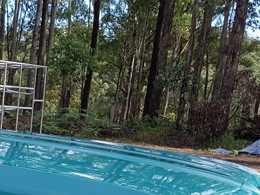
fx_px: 661
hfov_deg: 18.6
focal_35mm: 88
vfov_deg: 16.3
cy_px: 215
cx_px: -172
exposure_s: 1/610
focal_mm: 4.2
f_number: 1.7
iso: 50
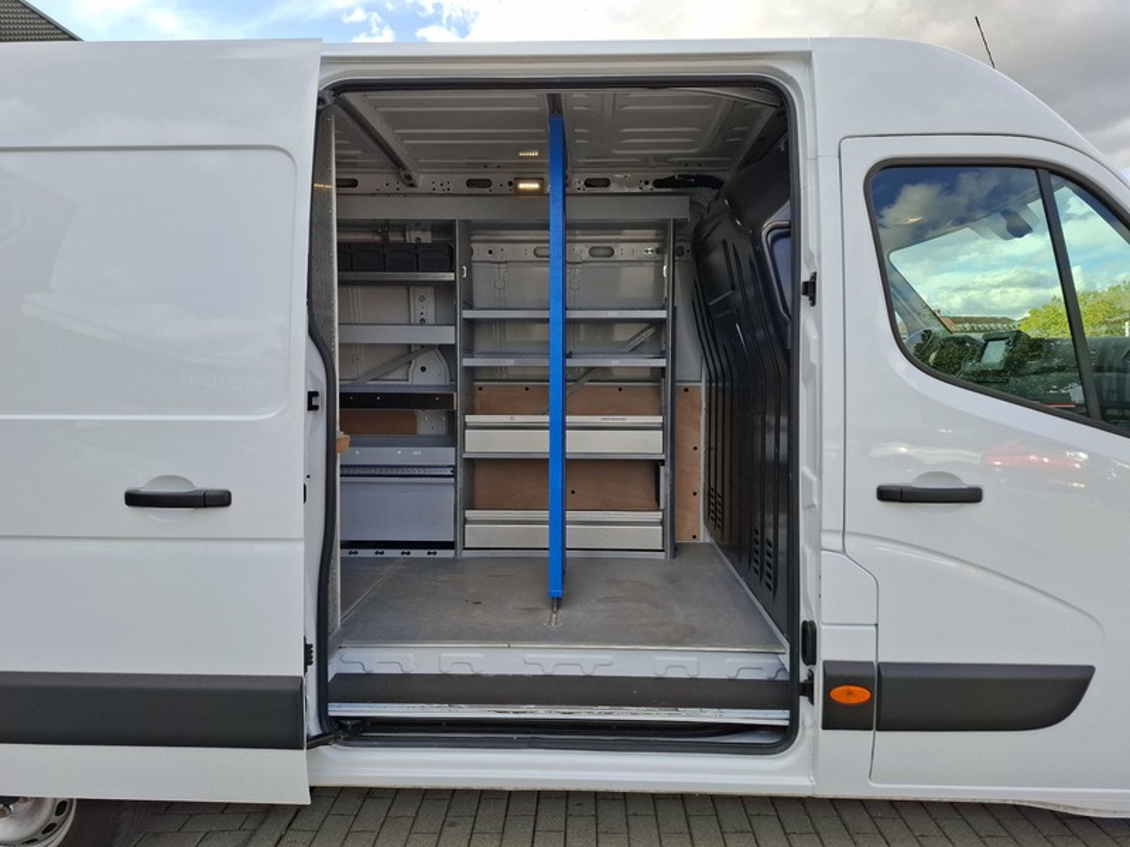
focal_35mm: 23
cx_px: 565
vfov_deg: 58.9
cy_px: 424
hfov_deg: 73.9
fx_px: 751
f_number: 1.8
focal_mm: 5.54
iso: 50
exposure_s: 1/1083
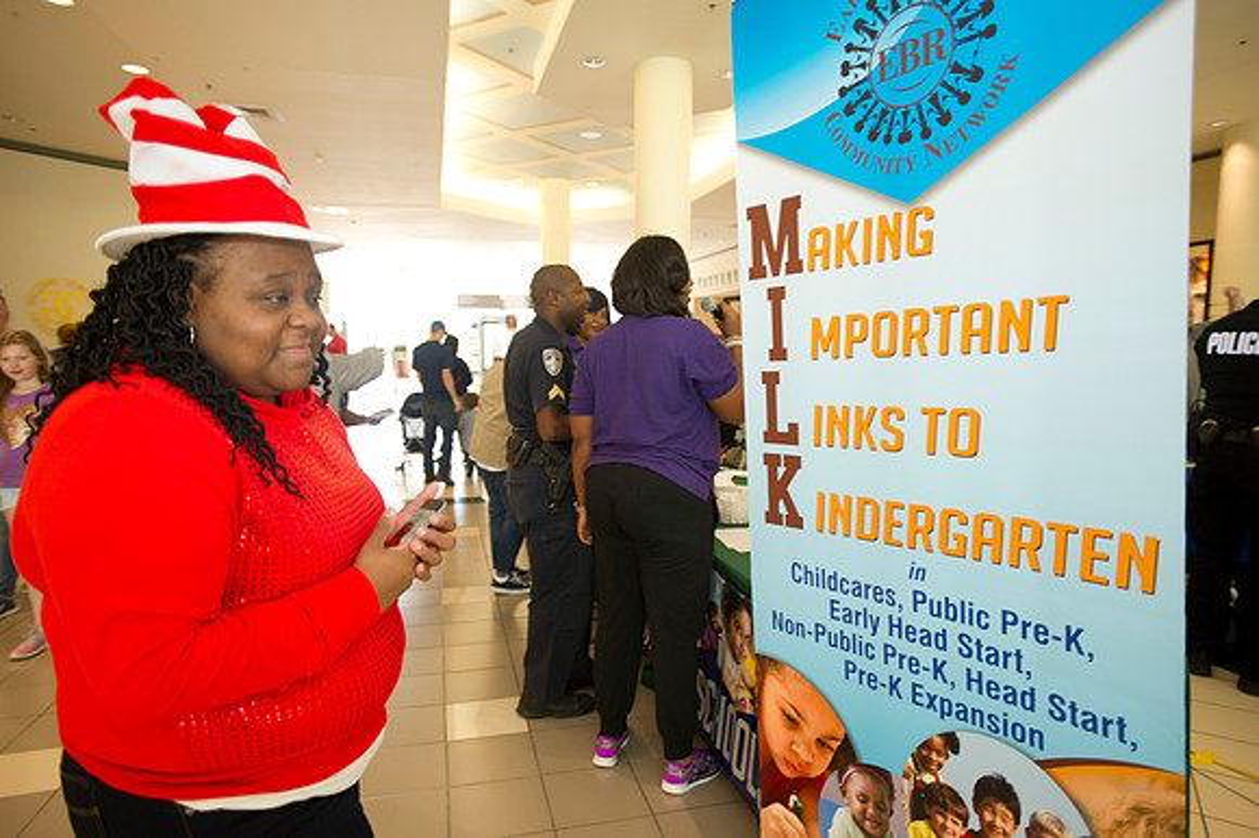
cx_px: 630
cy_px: 419
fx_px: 769
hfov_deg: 78.6
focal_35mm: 22
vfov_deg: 57.2
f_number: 2.8
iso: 1250
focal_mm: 22
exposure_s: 1/160
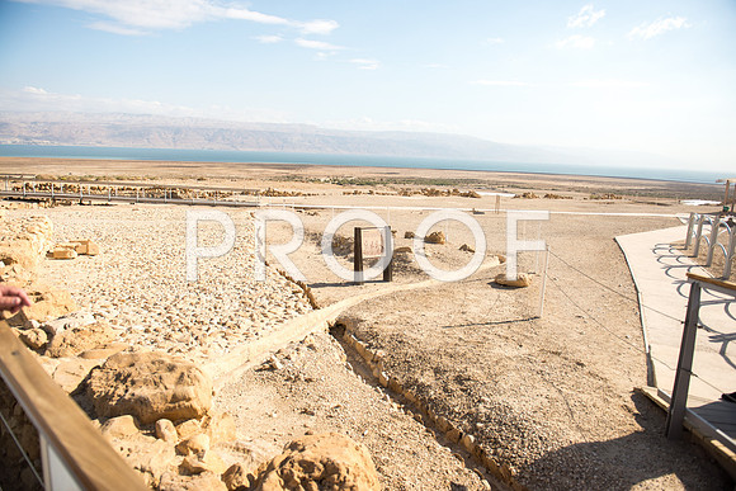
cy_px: 246
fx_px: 491
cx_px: 368
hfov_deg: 73.7
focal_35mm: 24
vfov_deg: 53.2
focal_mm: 24
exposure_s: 1/4000
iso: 200
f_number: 2.8
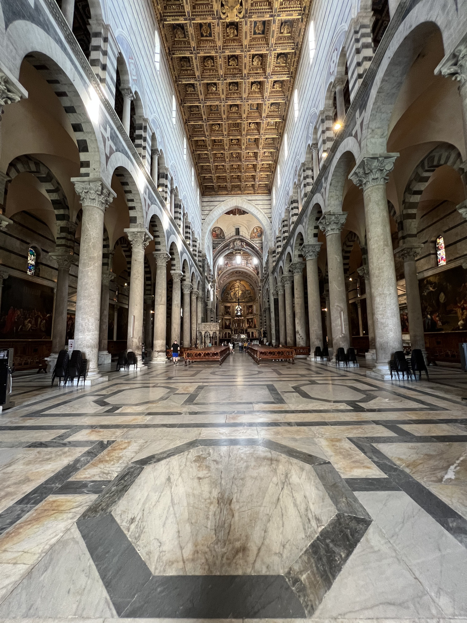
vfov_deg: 106.2
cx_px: 234
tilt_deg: +7.5
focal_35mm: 13
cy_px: 312
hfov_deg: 89.9
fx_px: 234
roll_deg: +0.8
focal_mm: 1.57
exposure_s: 1/49
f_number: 1.8
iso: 250
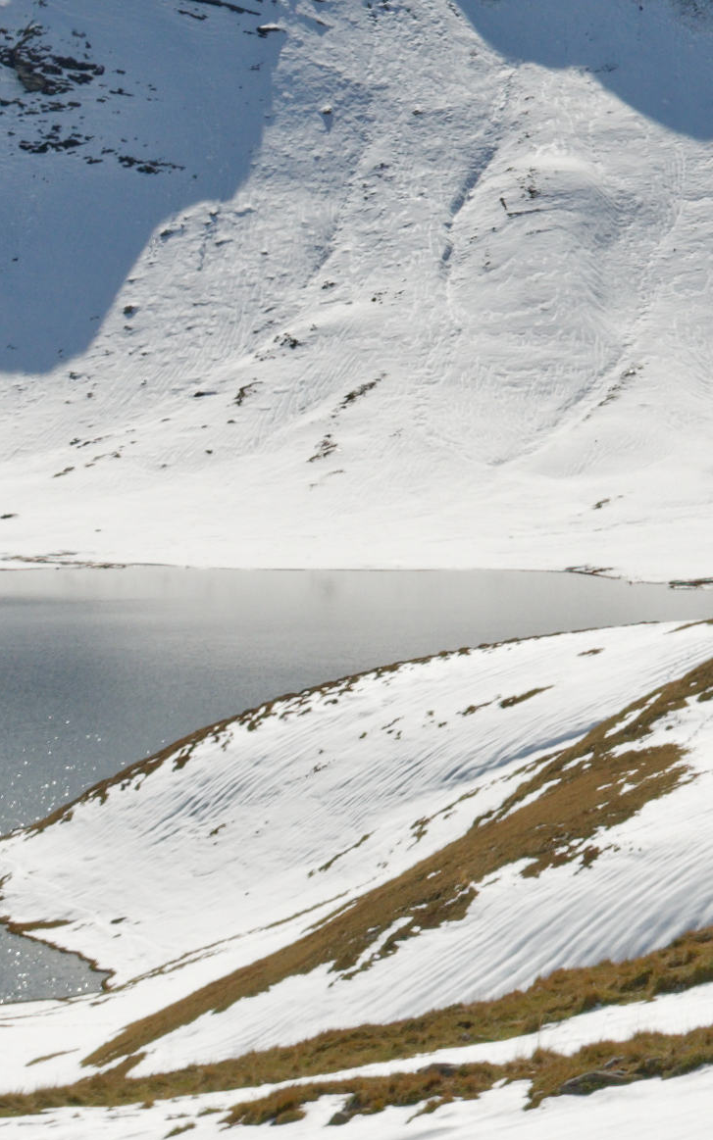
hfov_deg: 6.0
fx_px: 6746
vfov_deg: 9.4
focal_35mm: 217
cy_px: -510
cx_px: 1097
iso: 100
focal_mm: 30
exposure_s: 1/400
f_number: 10
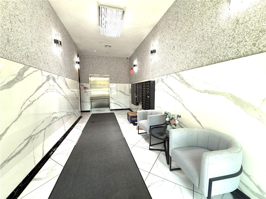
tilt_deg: -5.6
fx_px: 108
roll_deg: -0.4
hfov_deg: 102.1
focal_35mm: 14
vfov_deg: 85.7
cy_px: 100
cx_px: 133
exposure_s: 1/120
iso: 160
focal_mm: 2.22
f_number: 2.2
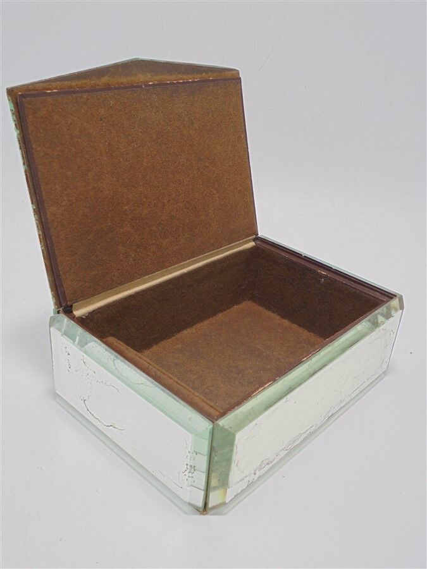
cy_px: 284
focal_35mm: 34
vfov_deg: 54.0
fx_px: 559
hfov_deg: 41.8
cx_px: 214
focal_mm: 6.1
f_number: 4
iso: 100
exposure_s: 1/60
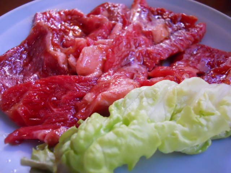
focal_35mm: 28
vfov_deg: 49.7
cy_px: 86
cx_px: 116
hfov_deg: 63.4
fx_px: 187
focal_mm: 5
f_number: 2.7
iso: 800
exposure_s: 1/100
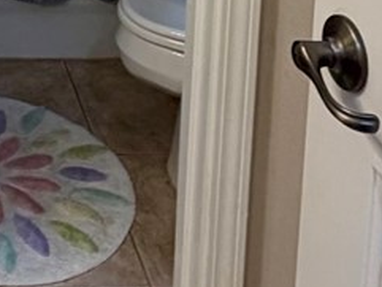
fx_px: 1027
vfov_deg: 13.3
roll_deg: +0.5
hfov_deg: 19.2
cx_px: -135
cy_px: -312
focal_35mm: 93
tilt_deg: -10.0
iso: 200
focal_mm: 2.22
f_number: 2.2
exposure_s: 1/120
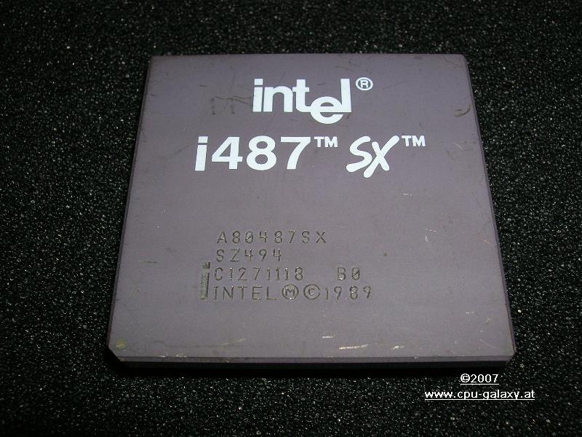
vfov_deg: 37.7
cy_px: 218
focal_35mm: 38
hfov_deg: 49.0
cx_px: 291
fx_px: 639
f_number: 5
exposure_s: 1/60.1
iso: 50
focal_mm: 6.4
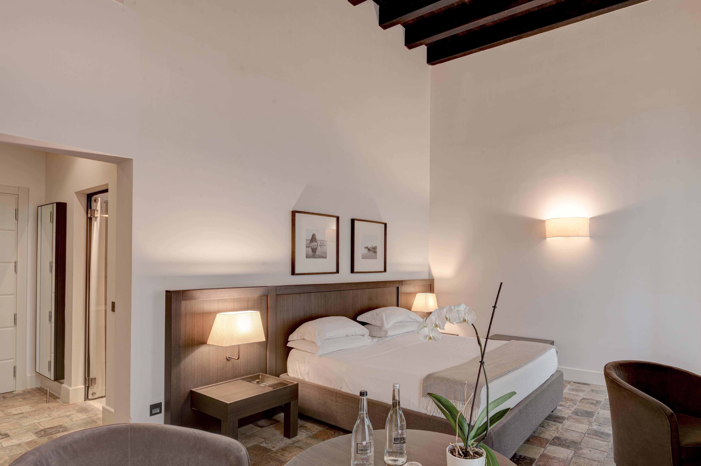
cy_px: 265
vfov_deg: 59.2
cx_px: 389
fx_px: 409
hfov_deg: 81.0
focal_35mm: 21
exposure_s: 1
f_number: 13
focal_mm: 18
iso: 250
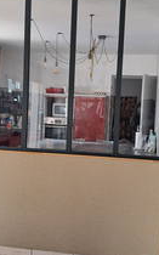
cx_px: 90
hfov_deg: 26.3
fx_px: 340
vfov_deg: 41.0
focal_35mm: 49
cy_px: 117
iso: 50
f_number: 1.8
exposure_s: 1/50
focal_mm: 4
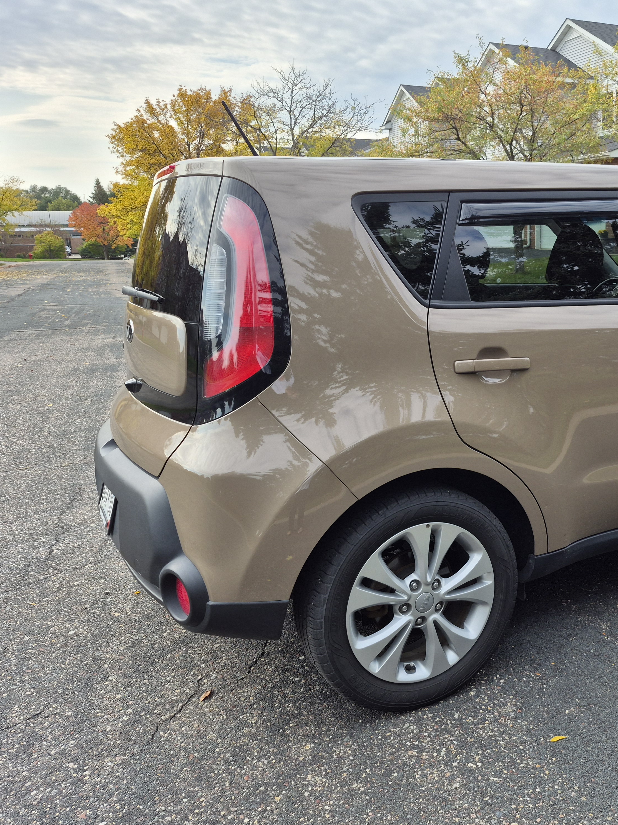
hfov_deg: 43.1
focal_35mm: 31
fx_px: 738
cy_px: 415
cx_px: 504
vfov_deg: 58.4
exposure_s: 1/1380
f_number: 1.8
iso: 25
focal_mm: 5.4
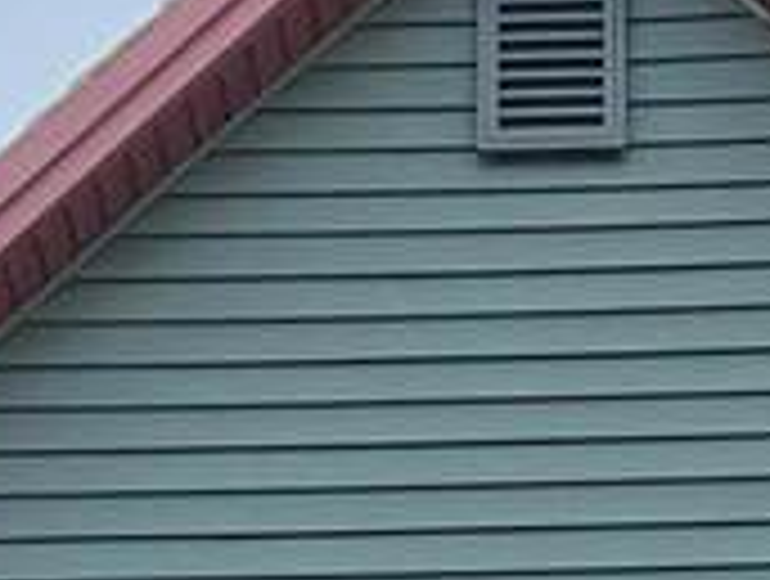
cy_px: 2032
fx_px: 4659
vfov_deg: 6.3
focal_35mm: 209
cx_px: 657
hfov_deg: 9.4
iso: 50
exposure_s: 1/121
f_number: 1.8
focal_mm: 3.99
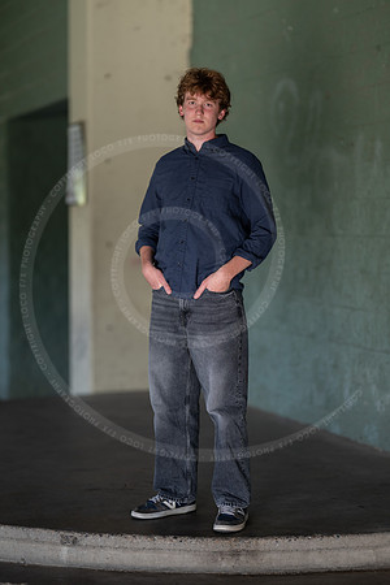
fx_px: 1381
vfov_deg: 23.9
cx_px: 195
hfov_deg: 16.1
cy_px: 292
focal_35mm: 85
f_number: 1.2
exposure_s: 1/640
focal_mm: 85
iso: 125
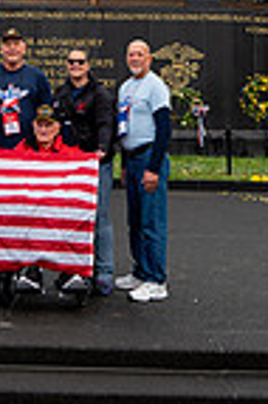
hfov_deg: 13.4
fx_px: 1130
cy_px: -178
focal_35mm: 101
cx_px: 30
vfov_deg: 18.3
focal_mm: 32
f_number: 6.3
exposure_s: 1/100
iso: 110
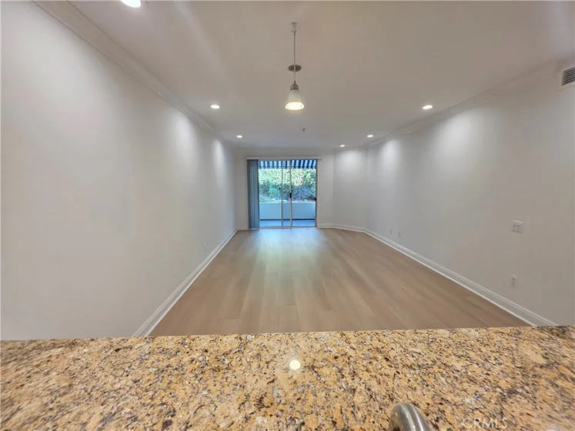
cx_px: 288
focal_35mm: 13
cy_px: 216
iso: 200
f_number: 1.9
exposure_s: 1/120
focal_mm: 2.2
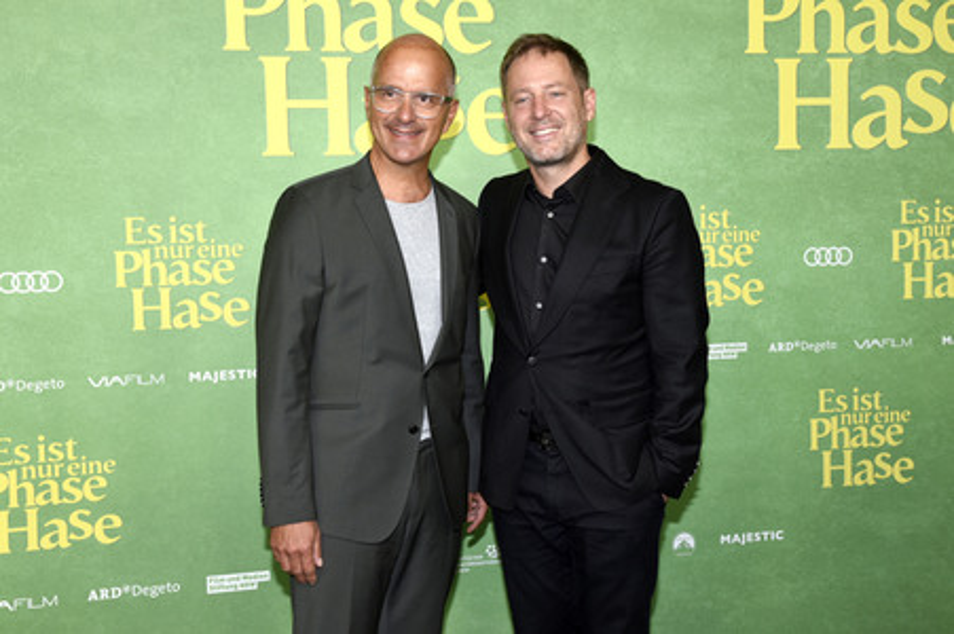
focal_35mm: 38
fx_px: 1006
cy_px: 317
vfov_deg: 35.0
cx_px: 477
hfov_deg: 50.7
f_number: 6.3
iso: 500
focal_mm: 38
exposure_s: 1/125
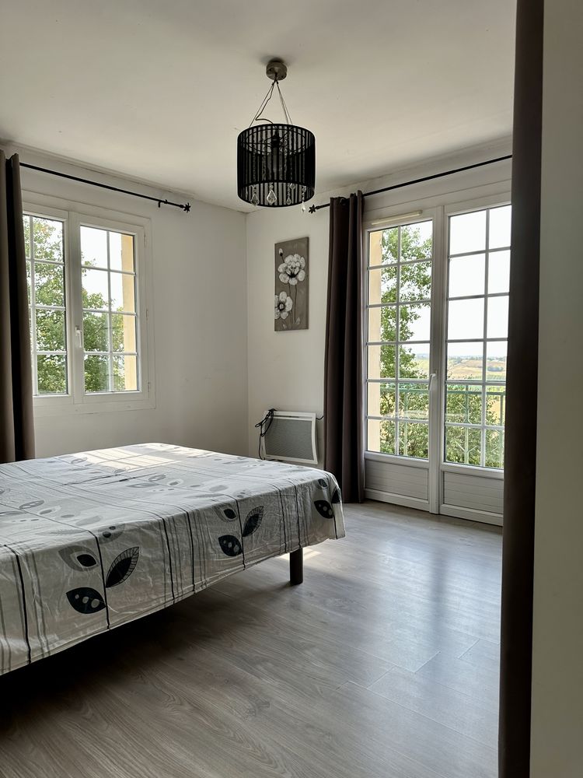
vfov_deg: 71.6
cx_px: 292
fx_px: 539
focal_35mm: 24
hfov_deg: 56.8
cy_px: 389
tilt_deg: -3.3
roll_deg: -1.8
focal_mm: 6.86
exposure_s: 1/291
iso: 80
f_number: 1.78
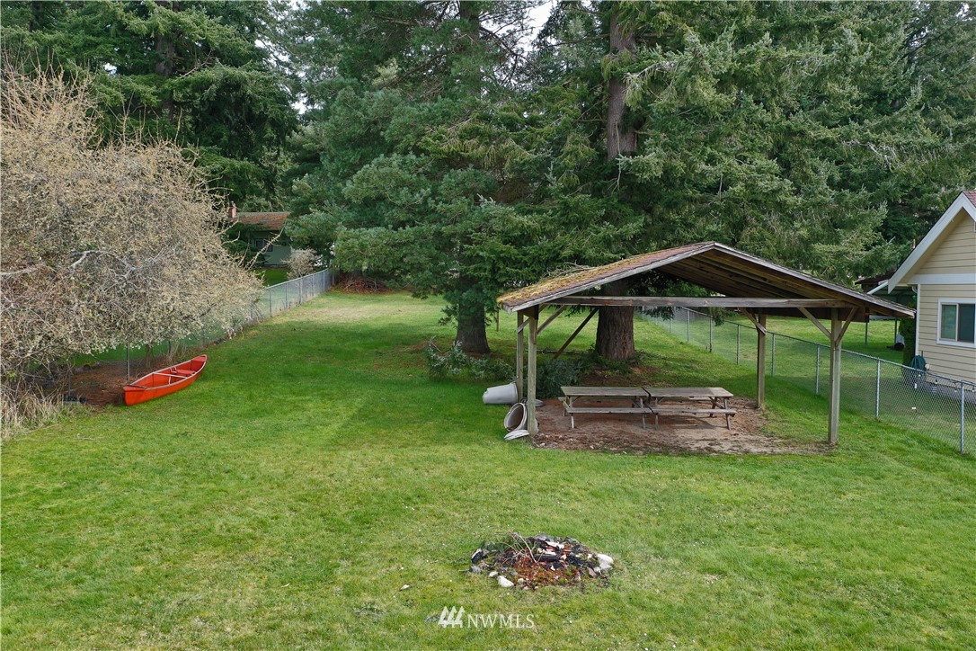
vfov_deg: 46.4
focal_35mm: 28
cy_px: 326
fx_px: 759
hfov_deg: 65.5
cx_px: 488
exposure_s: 1/120
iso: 100
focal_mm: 10.26
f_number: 4.5
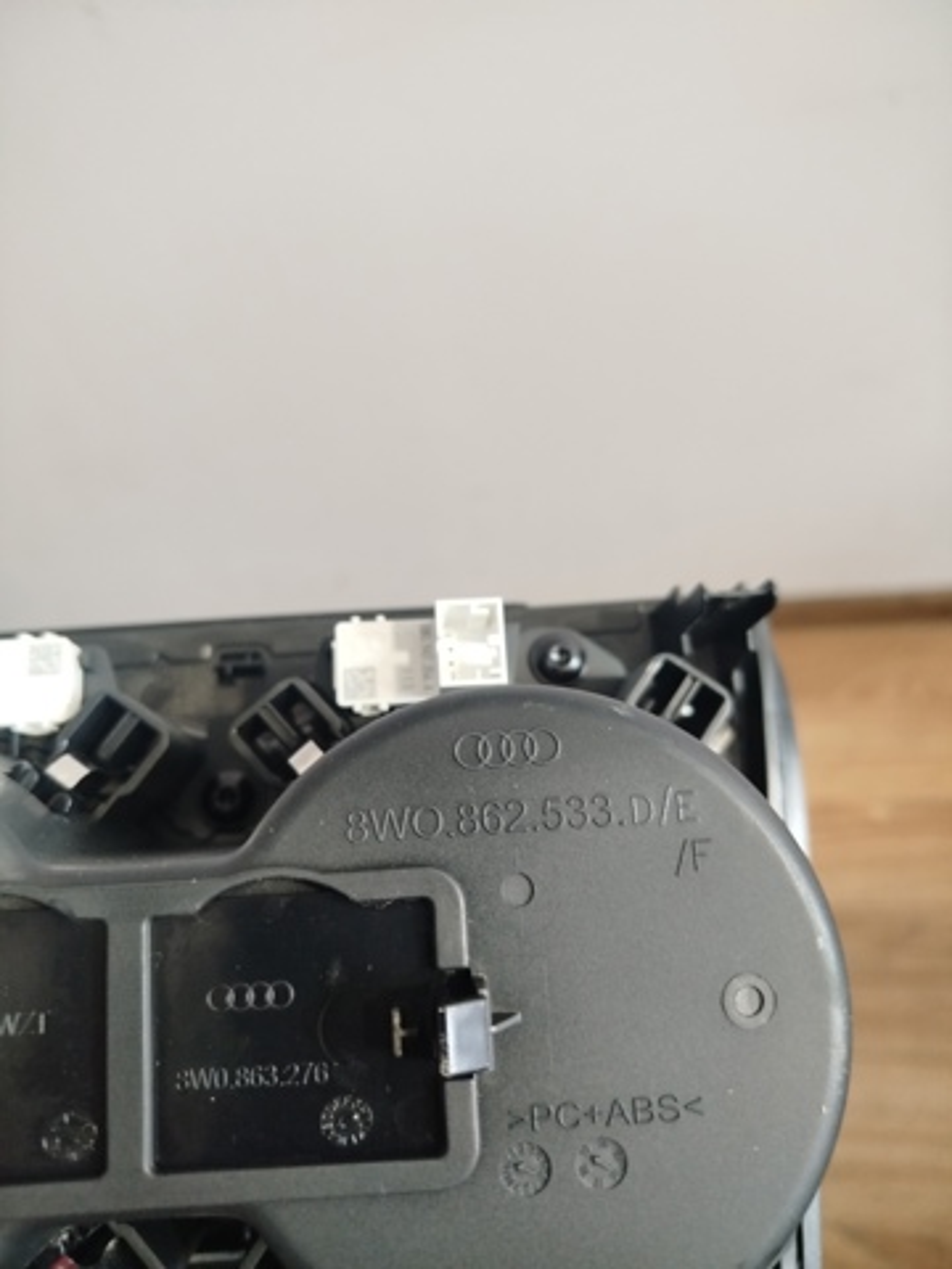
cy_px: 634
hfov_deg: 56.8
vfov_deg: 71.6
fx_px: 880
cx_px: 476
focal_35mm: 24
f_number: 1.7
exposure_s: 1/17
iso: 500
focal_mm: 5.31
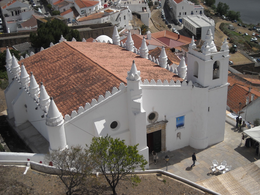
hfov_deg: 35.5
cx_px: 130
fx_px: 406
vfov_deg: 27.0
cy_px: 98
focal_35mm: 54
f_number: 6.6
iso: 64
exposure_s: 1/500
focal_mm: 8.85
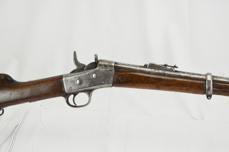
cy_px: 77
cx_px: 115
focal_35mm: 79
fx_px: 501
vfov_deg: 17.2
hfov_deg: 25.7
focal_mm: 52
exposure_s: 1/125
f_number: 5.6
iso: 320
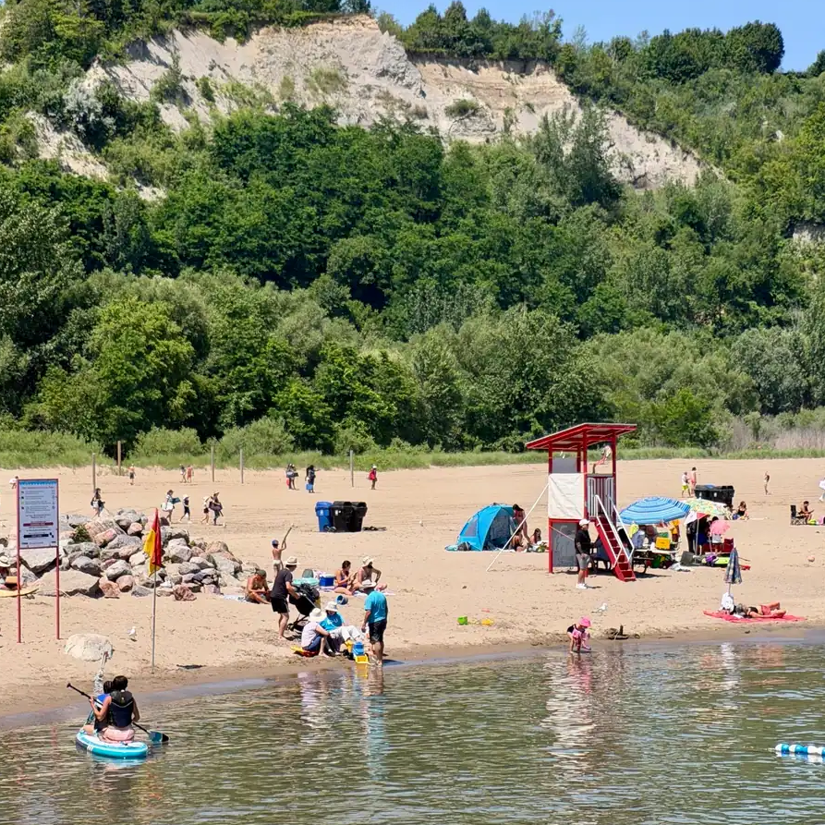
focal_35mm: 57
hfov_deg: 30.0
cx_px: 410
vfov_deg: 30.0
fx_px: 1537
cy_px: 408
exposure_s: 1/4587
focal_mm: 6.76
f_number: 1.78
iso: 64
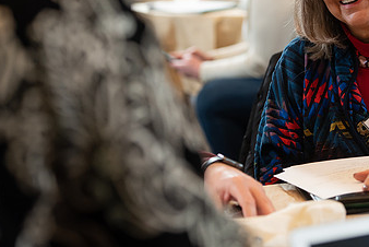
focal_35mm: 168
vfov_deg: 8.2
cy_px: 66
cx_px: 261
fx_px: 1723
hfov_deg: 12.2
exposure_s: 1/160
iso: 1000
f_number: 3.5
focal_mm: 98
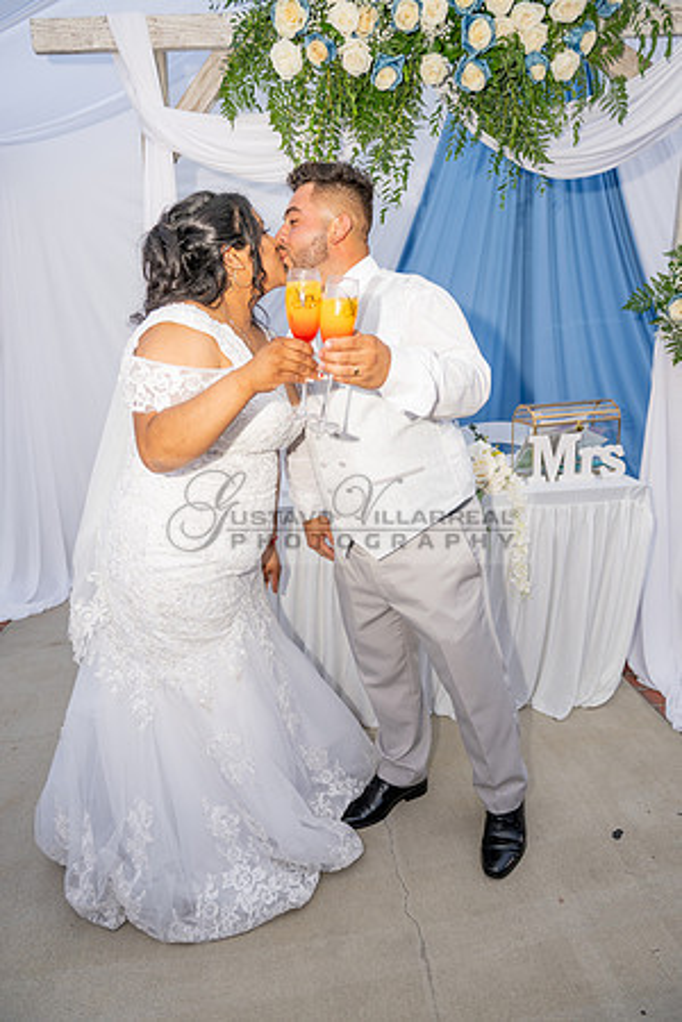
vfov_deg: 73.7
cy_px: 511
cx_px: 341
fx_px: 682
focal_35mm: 24
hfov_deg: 53.1
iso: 250
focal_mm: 24
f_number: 3.2
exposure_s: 1/100
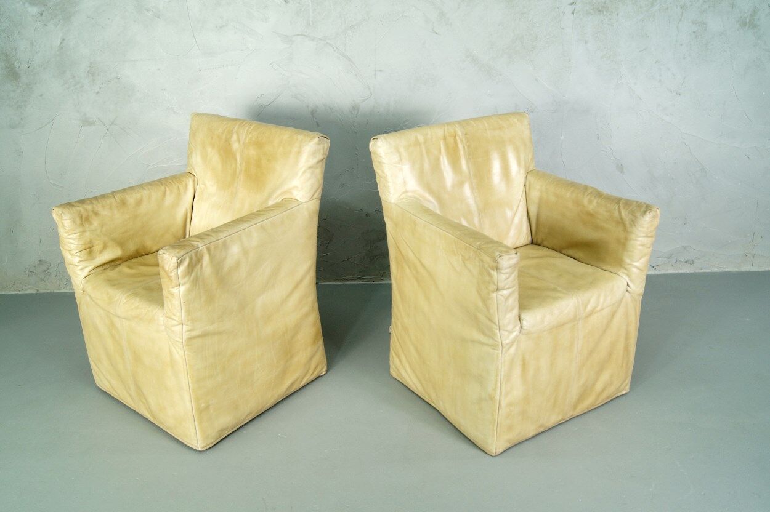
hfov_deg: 57.2
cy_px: 256
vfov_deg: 39.9
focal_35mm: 33
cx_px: 385
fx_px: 705
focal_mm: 22
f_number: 8
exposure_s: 1/13
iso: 400
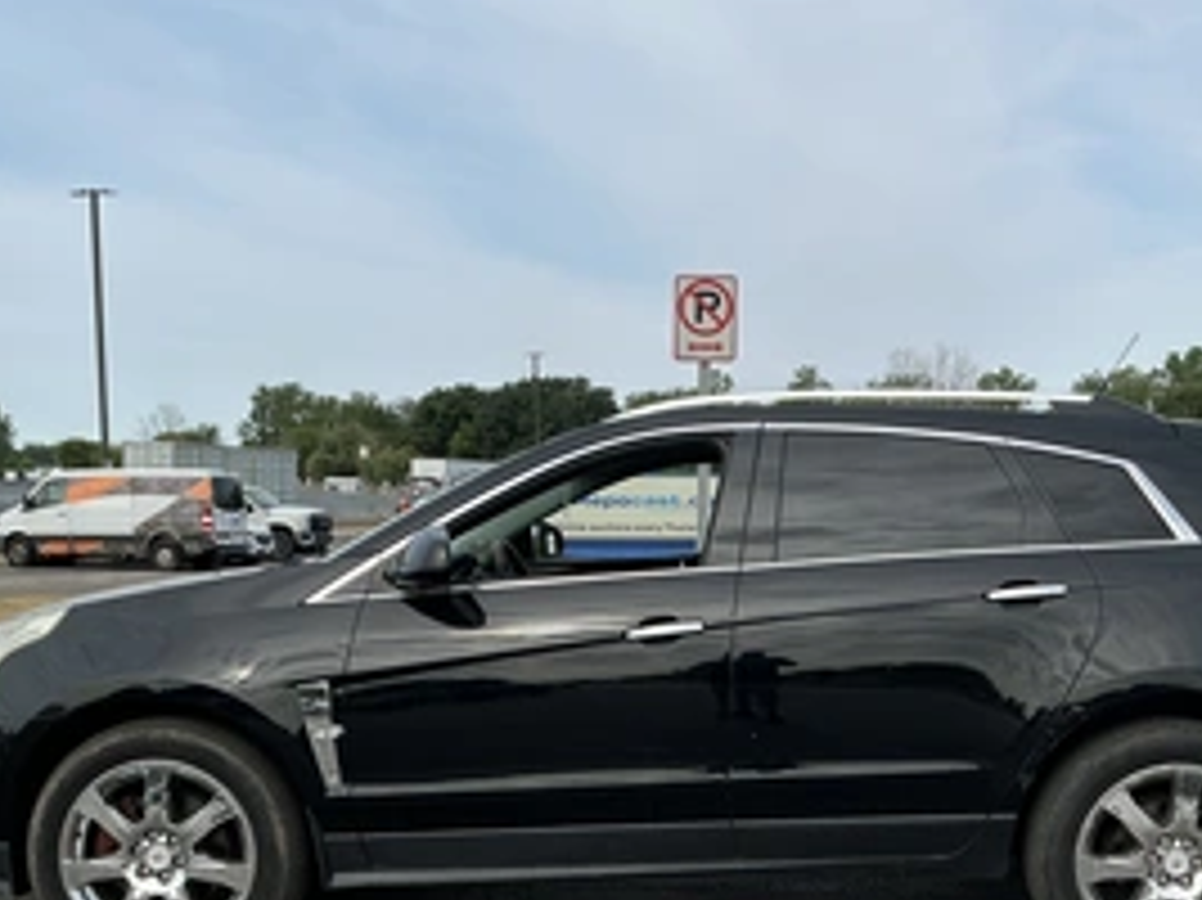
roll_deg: -1.3
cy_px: 666
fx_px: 1458
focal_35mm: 42
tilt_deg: -2.7
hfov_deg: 44.7
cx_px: 698
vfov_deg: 33.7
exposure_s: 1/1250
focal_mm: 3
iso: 25
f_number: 1.8
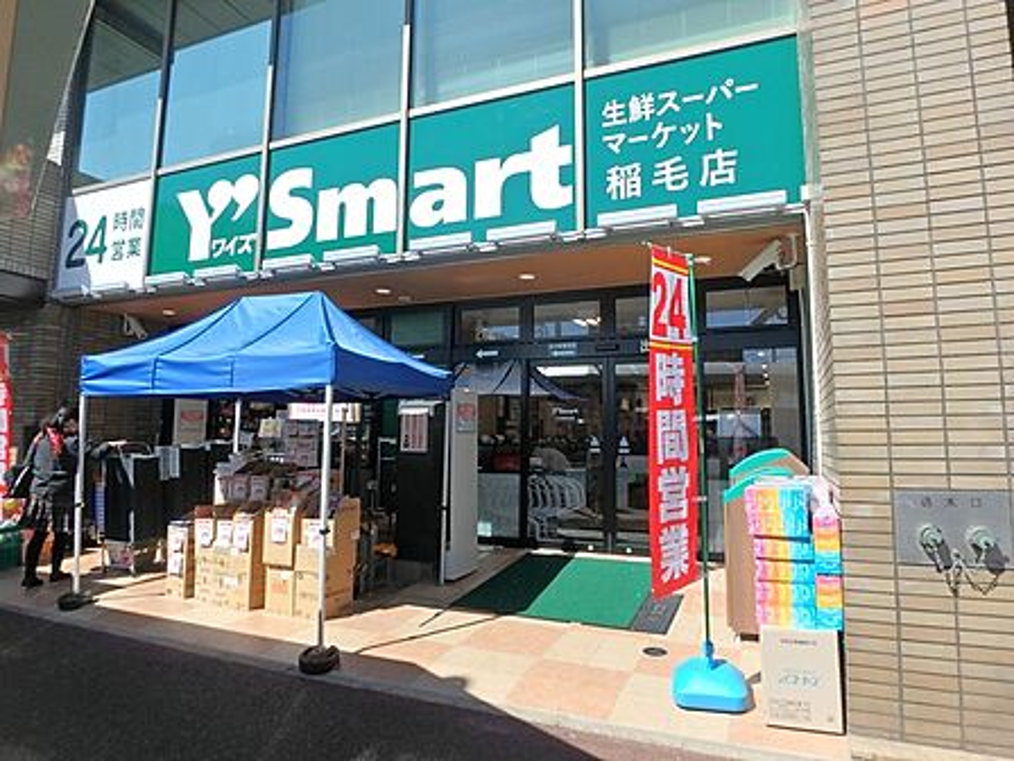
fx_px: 615
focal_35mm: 21
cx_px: 507
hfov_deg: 79.0
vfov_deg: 63.4
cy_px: 380
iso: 125
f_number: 6
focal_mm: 3.7
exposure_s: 1/500
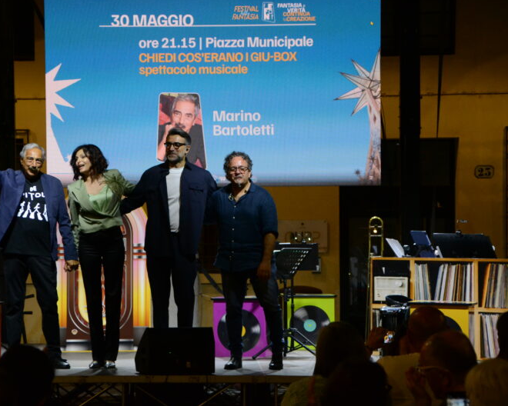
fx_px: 1744
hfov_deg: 16.6
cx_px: 204
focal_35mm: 116
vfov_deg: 13.3
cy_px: 202
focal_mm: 68
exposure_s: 1/125
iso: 1600
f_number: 5
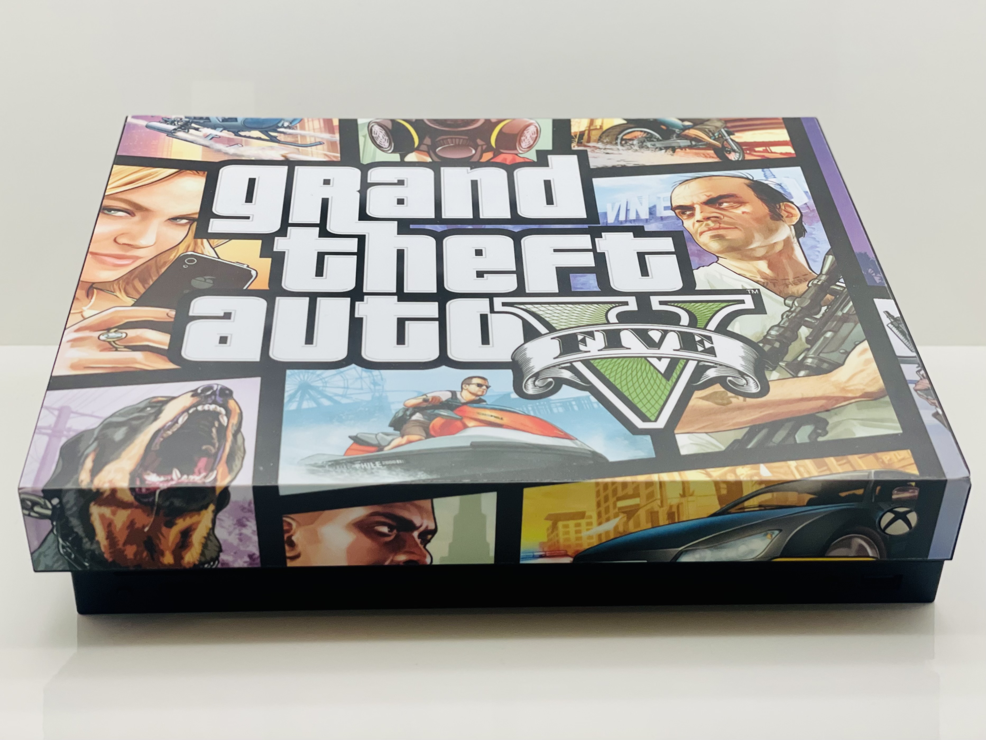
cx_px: 493
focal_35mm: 52
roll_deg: -0.9
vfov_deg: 28.0
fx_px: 1481
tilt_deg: -18.9
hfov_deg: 36.8
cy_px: 370
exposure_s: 1/100
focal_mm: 6
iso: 64
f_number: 2
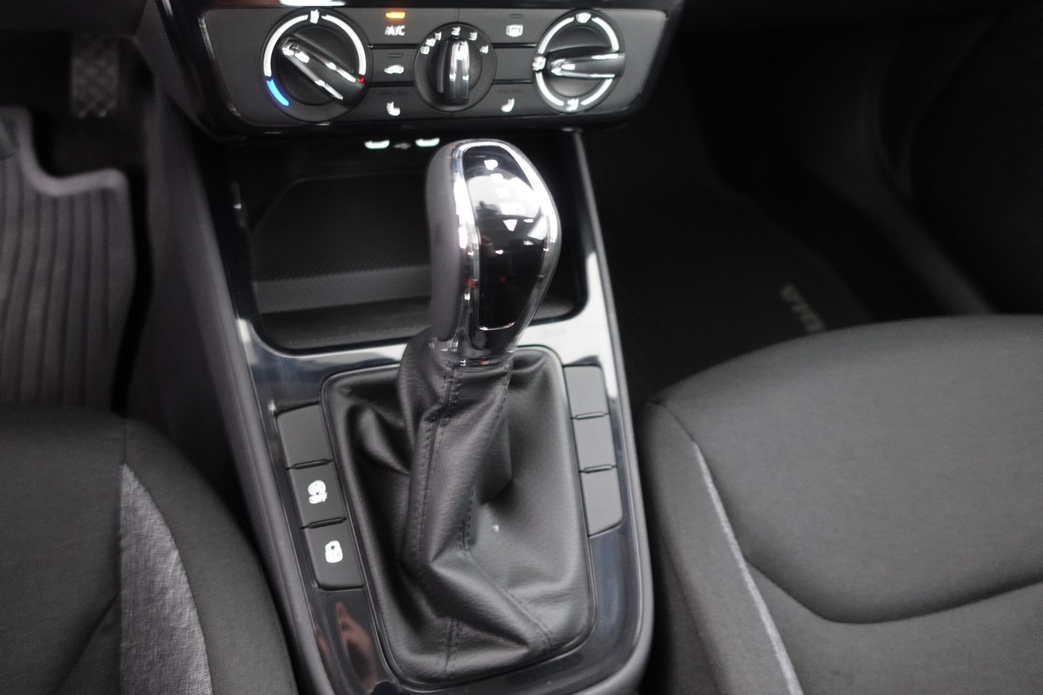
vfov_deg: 46.3
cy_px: 308
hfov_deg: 65.2
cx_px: 447
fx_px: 811
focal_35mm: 28
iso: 1250
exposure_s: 1/8
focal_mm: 9.4
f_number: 1.8
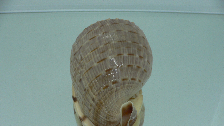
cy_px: 82
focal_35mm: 39
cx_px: 111
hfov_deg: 51.6
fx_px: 232
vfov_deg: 30.2
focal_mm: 4.6
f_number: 2.8
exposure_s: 1/60
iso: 80
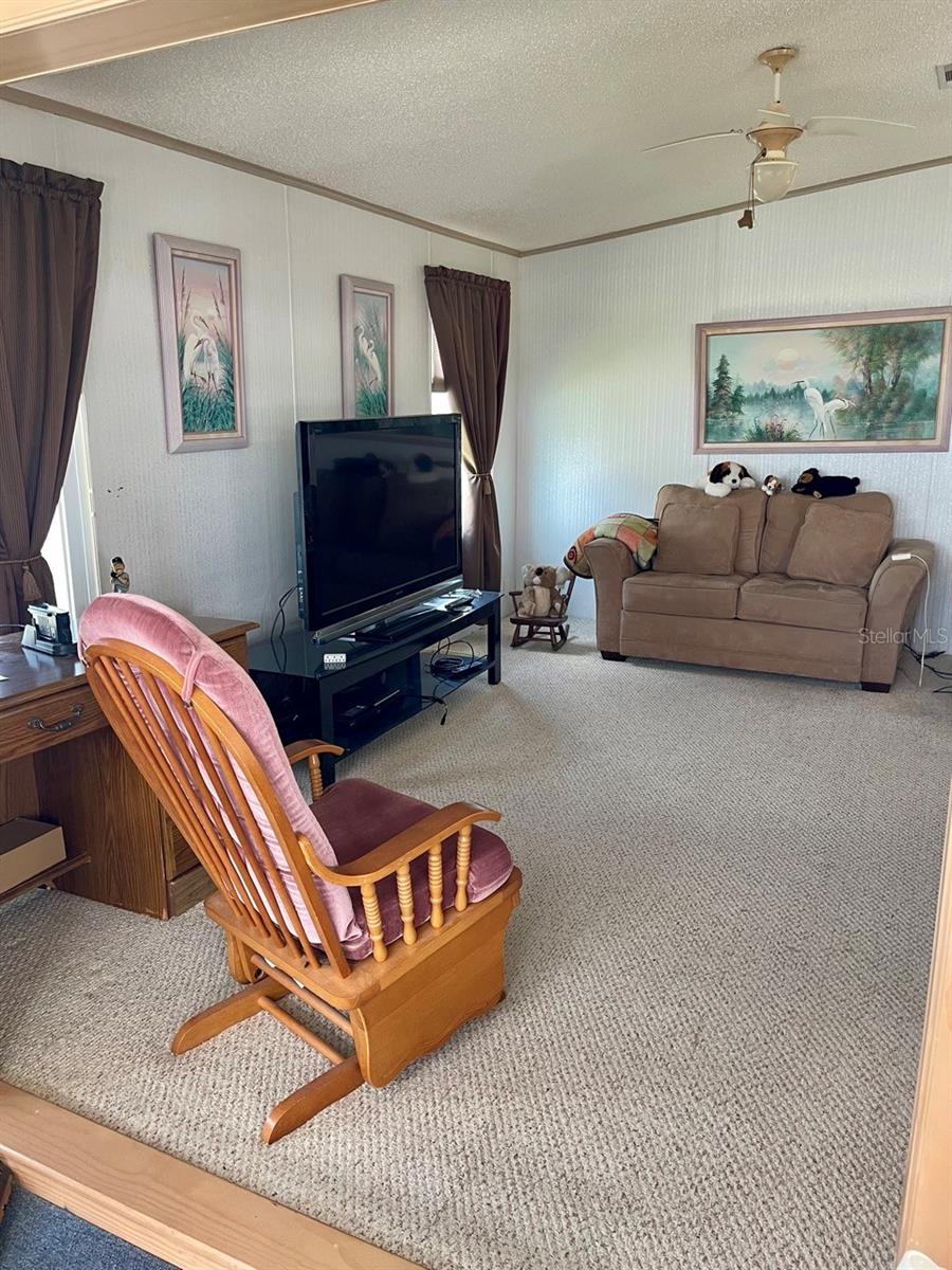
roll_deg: +0.7
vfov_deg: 69.4
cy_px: 635
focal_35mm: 25
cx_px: 476
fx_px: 917
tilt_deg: -13.5
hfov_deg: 54.9
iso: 125
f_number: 1.6
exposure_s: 1/90
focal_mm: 5.1
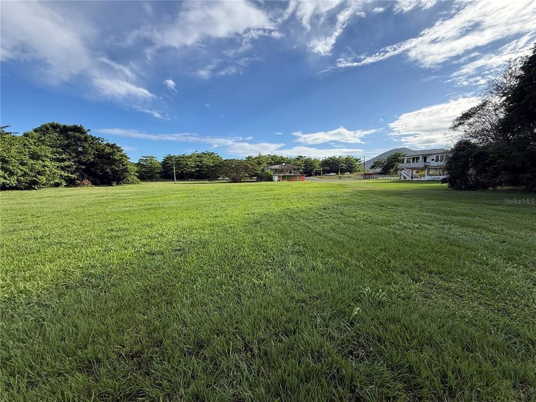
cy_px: 201
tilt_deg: -6.8
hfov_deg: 102.1
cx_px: 268
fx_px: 217
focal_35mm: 14
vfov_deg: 85.7
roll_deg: +0.1
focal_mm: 2.22
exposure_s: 1/1656
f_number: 2.2
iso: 50
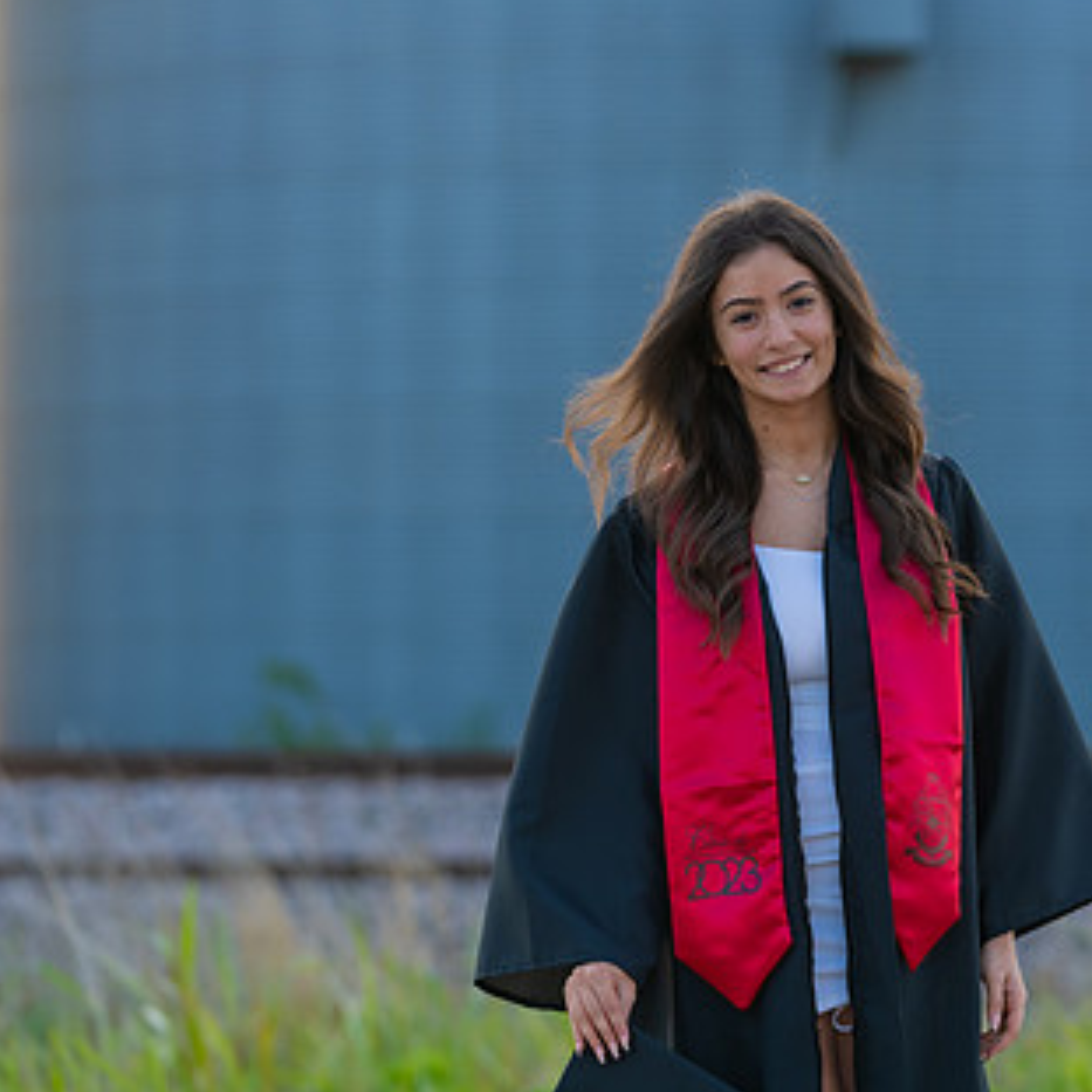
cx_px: 790
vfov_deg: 8.6
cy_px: 483
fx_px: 7245
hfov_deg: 8.6
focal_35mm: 203
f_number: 3.2
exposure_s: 1/320
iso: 160
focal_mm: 120
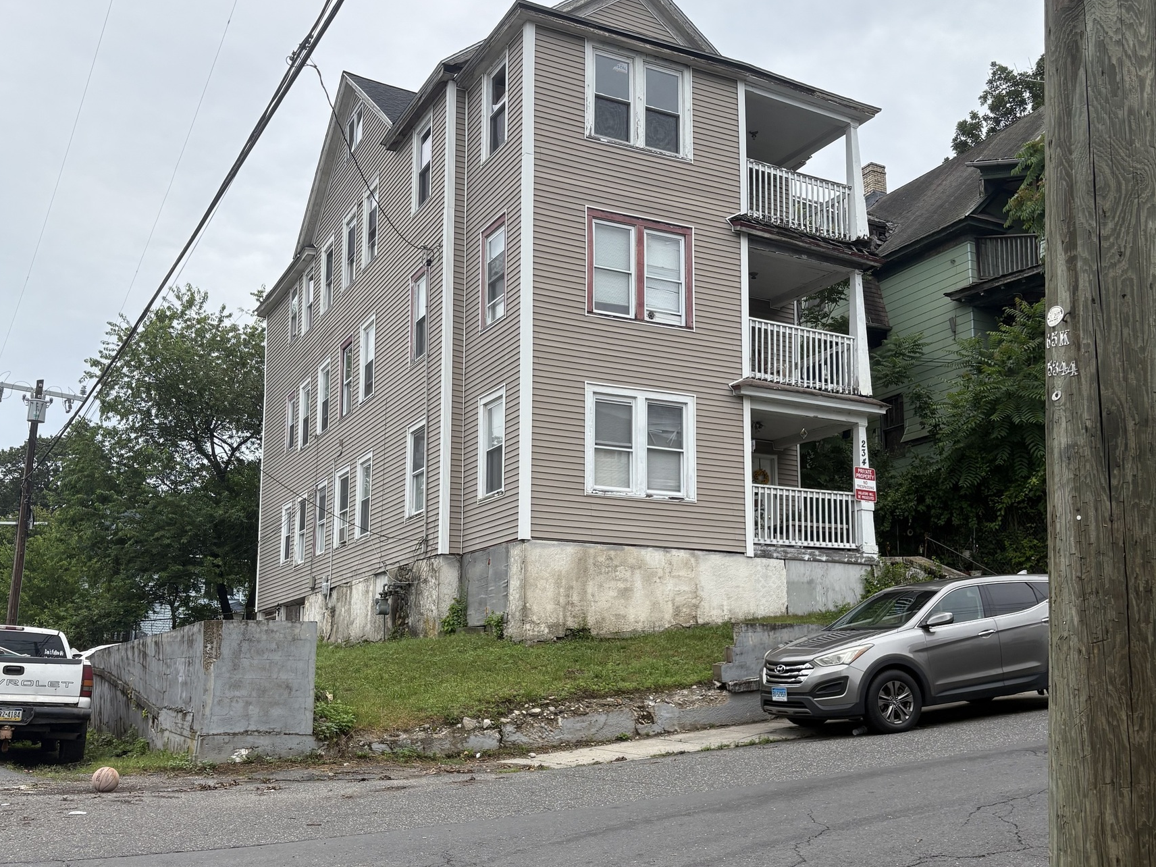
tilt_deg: +9.8
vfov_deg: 40.6
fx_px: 1169
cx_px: 573
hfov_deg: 52.6
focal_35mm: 35
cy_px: 499
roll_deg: -0.4
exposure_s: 1/2283
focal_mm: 5.96
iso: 50
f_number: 1.6
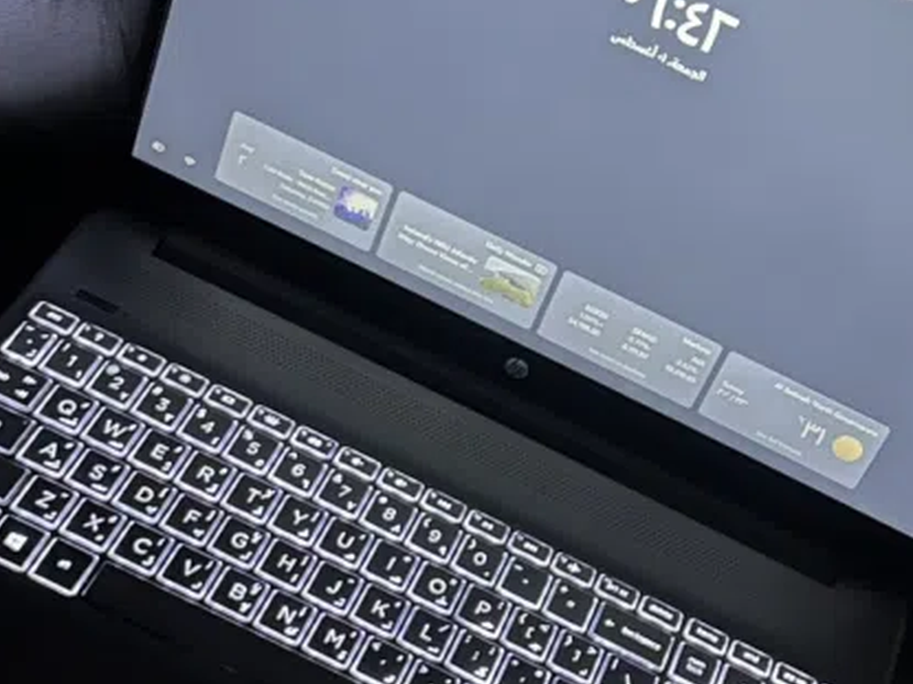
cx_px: 554
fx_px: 976
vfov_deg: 38.6
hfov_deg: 49.8
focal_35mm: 37
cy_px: 310
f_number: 1.78
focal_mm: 6.86
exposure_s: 1/9
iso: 1250
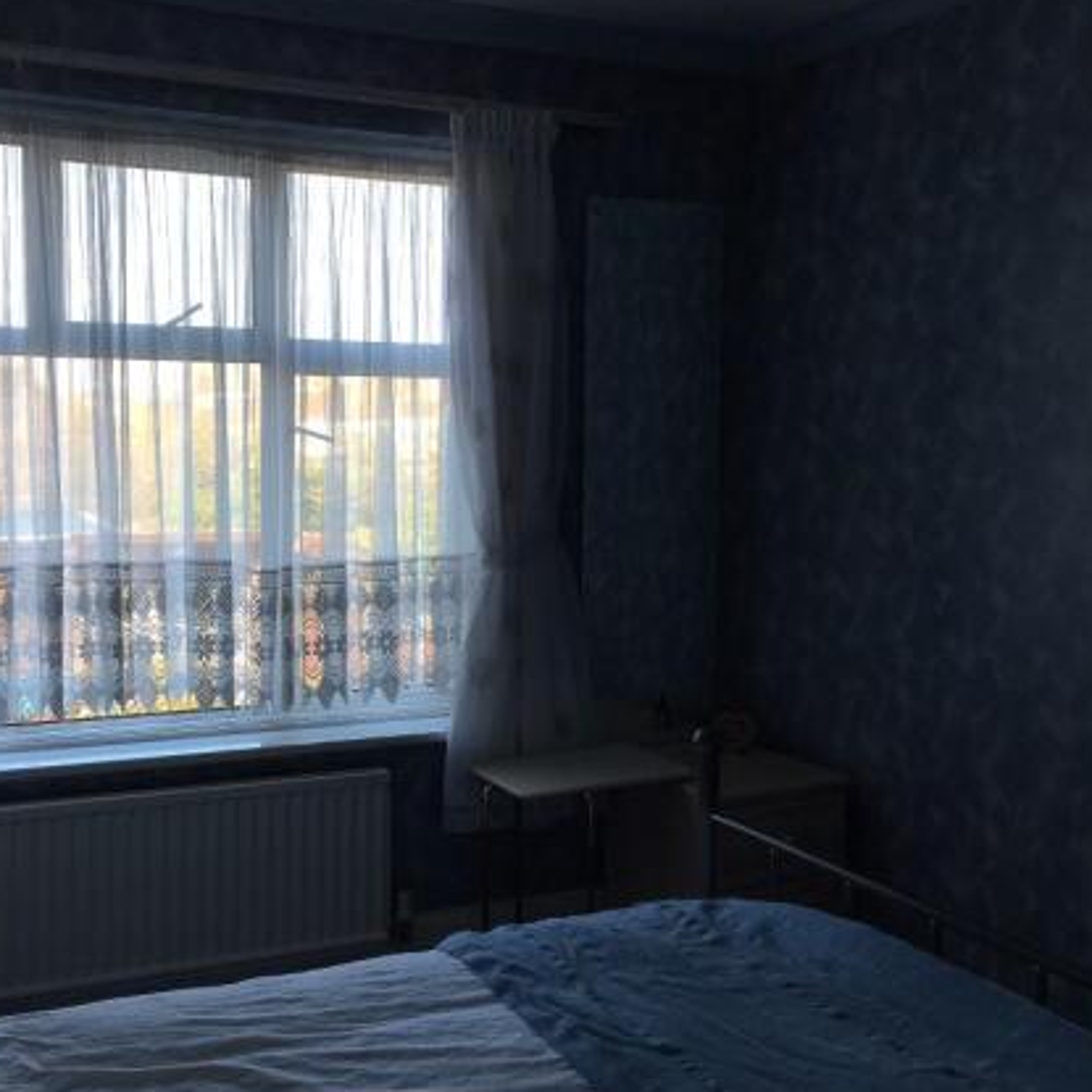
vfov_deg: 46.0
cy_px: 559
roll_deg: -0.2
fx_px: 1285
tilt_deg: -6.1
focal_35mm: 36
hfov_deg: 45.4
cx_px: 375
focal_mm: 4.15
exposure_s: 1/100
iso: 25
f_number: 2.2
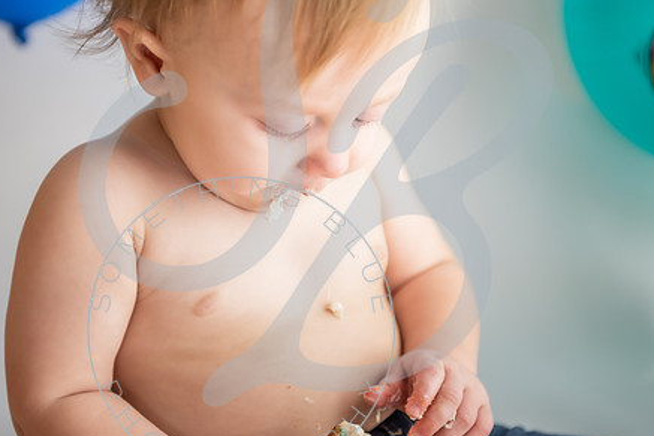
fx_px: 1689
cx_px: 316
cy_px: 205
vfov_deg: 14.7
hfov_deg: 21.9
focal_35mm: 93
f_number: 2.8
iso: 320
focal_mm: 70
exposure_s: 1/200
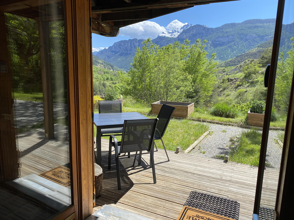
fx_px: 221
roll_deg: -1.1
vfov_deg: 53.1
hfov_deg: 67.3
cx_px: 147
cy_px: 110
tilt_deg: -10.9
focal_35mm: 26
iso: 32
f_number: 1.8
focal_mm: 4.25
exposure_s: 1/1362
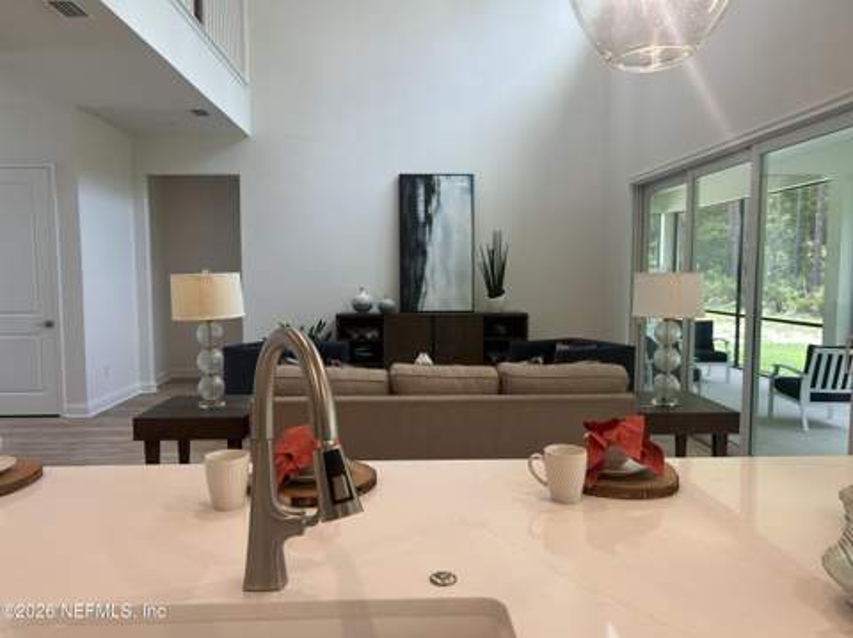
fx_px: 640
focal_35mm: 26
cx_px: 426
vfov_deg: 53.0
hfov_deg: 67.4
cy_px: 319
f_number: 1.5
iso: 80
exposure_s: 1/120
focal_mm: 5.7
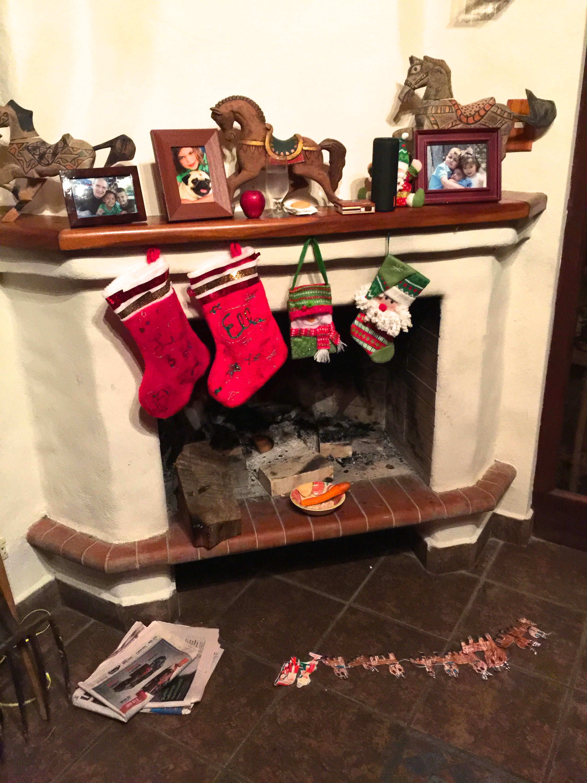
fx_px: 656
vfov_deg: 61.7
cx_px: 294
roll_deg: +2.2
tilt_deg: -21.4
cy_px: 392
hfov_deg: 48.2
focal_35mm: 29
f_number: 2.2
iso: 160
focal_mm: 4.15
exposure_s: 1/4
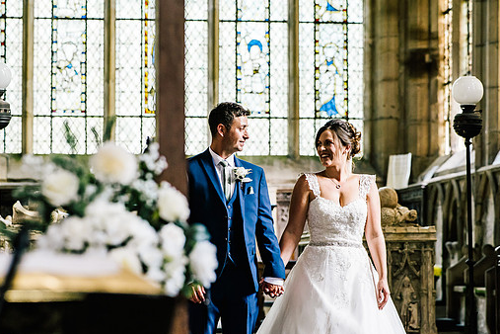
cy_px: 160
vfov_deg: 13.6
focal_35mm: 101
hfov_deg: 20.2
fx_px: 1403
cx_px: 241
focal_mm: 85
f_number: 2.8
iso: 2000
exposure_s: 1/250
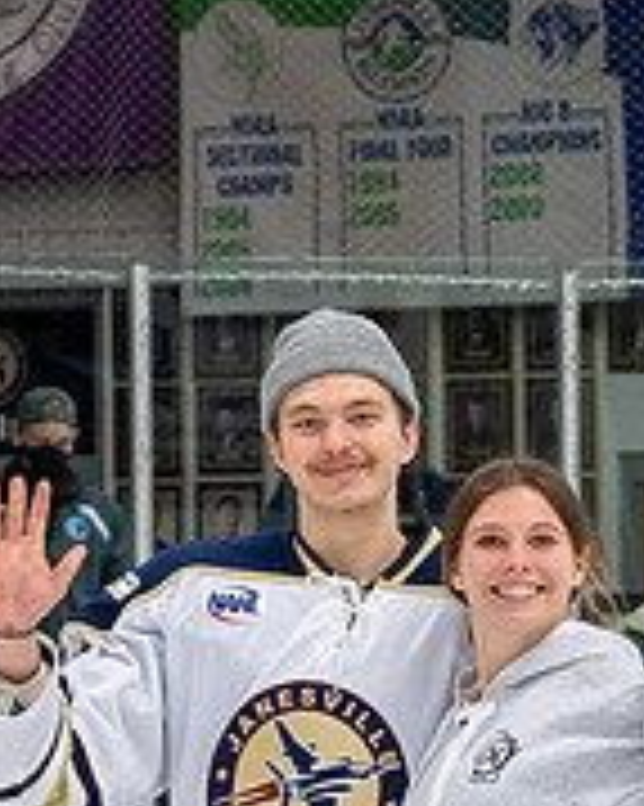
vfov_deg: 5.3
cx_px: 491
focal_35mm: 365
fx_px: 8704
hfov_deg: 4.2
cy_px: 723
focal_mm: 55
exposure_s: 1/250
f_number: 4
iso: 320
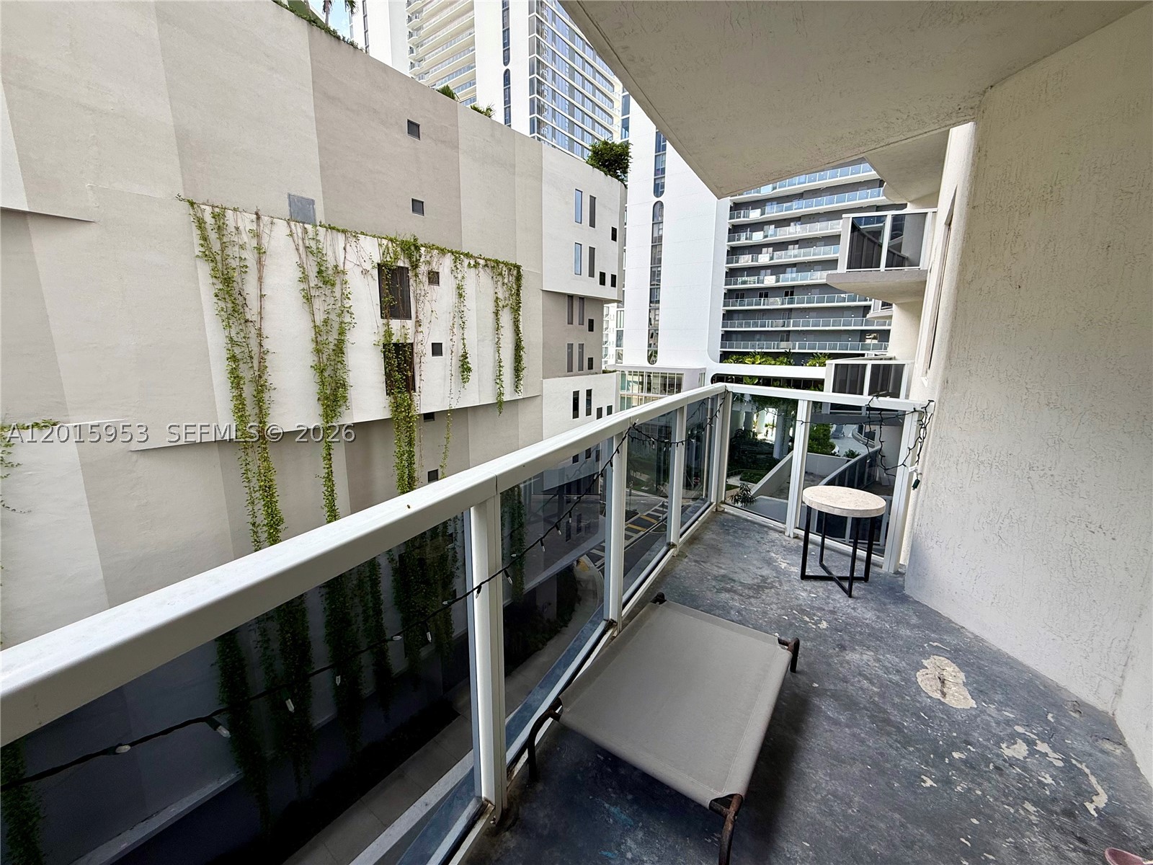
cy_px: 432
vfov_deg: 85.7
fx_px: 466
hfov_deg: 102.1
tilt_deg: -11.3
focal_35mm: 14
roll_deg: -0.5
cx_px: 576
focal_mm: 2.22
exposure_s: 1/315
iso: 50
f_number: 2.2
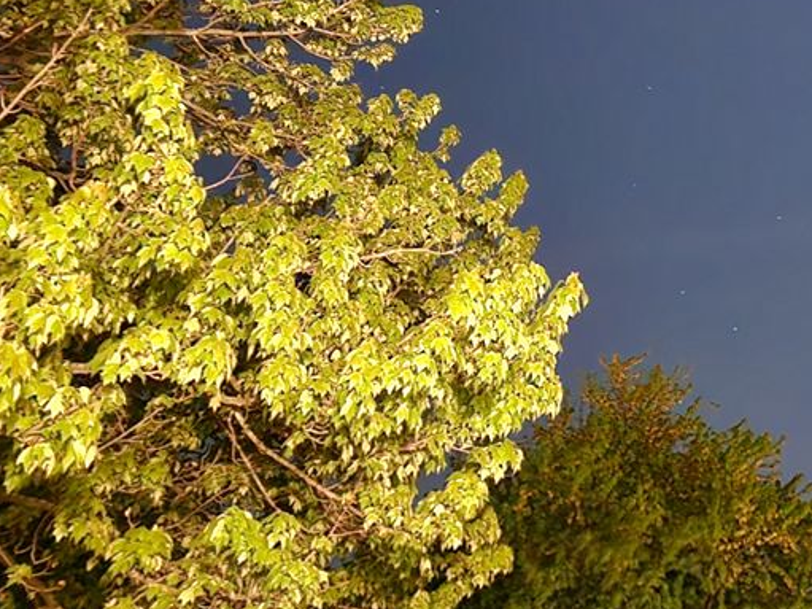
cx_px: 839
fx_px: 1266
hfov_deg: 32.3
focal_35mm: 54
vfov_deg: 24.8
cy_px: -91
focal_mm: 6.3
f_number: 1.7
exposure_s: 1/2
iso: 3200
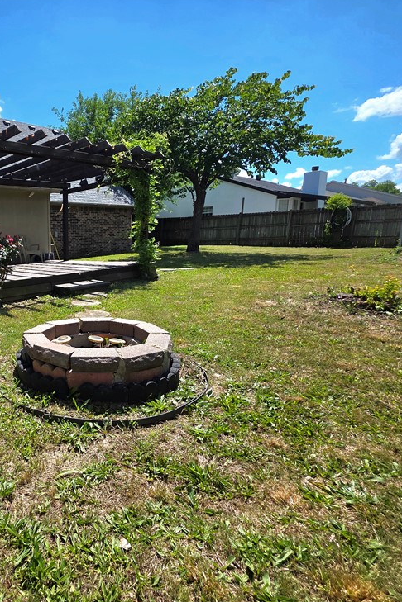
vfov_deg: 86.9
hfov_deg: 56.5
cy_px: 307
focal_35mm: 19
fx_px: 318
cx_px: 47
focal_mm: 2.2
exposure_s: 1/3333
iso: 40
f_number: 1.9
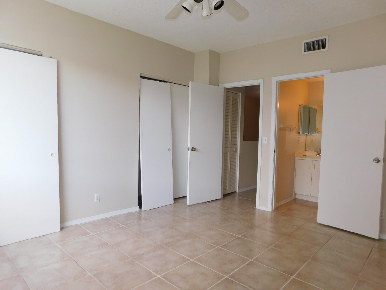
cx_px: 193
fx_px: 256
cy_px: 145
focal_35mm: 23
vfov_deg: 58.9
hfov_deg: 73.9
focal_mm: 4
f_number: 3
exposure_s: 1/50
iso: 125
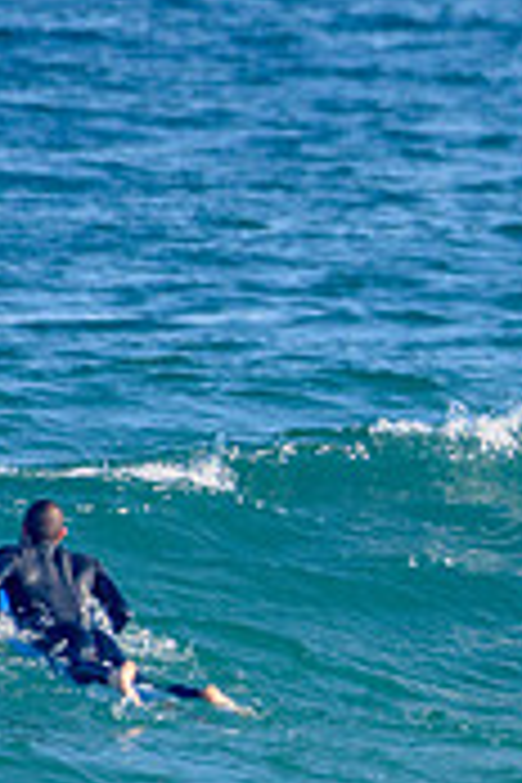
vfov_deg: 1.0
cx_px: 1362
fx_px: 44454
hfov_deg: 0.7
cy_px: 605
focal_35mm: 2044
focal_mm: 500
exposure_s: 1/2000
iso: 400
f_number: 5.6
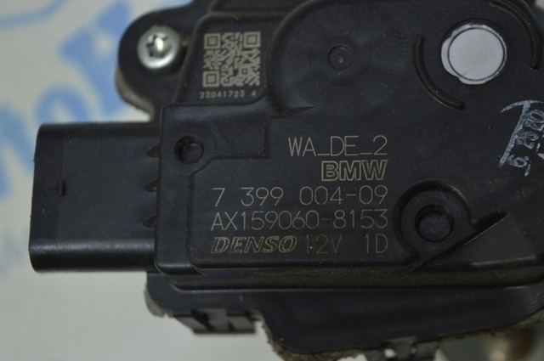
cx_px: 272
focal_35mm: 82
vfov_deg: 16.5
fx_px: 1245
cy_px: 180
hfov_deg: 24.6
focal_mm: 55
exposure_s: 1/40
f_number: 5.6
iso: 400
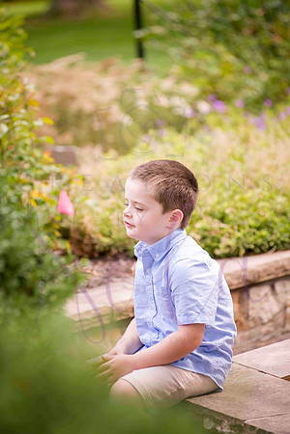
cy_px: 217
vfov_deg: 12.1
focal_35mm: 170
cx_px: 145
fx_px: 2054
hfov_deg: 8.1
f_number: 5
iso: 400
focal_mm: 170
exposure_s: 1/320
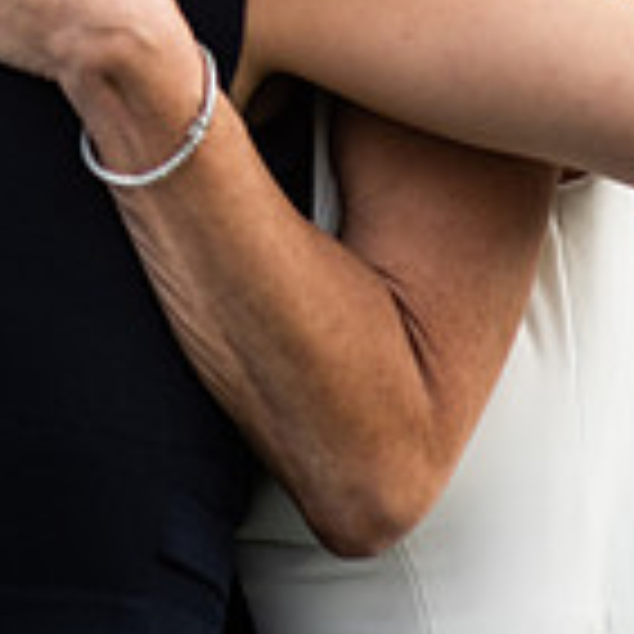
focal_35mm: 231
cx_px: 153
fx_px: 4787
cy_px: -310
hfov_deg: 7.6
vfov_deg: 7.5
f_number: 2.2
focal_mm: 85
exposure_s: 1/3200
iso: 160
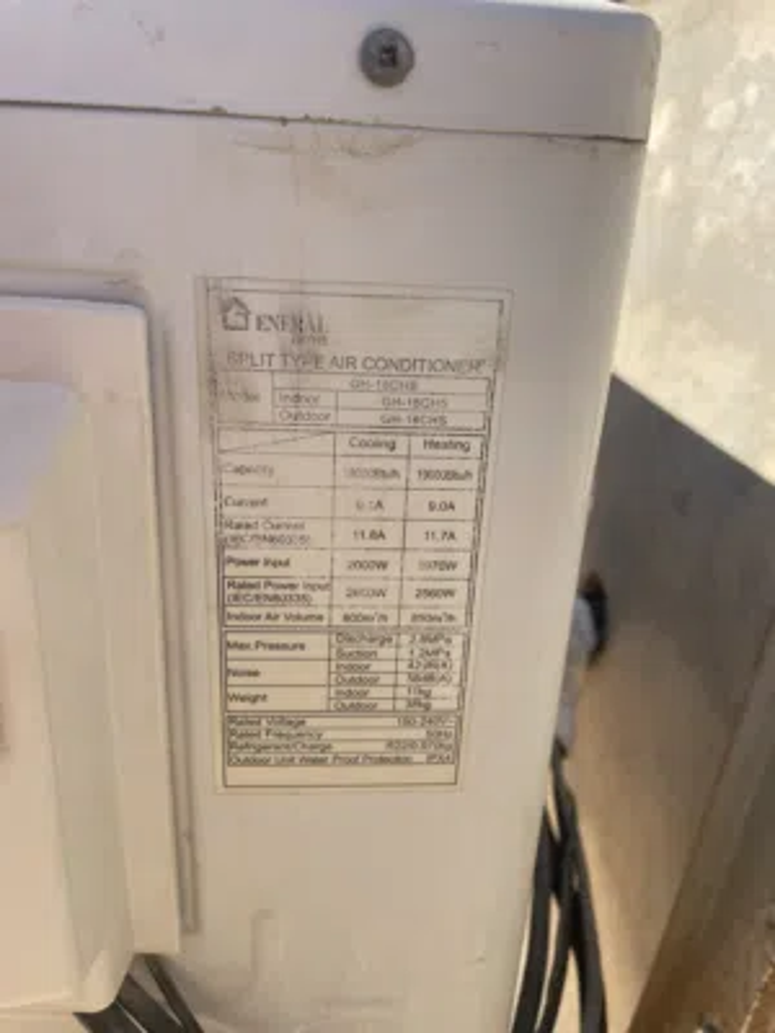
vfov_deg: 67.3
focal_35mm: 26
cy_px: 516
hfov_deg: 53.1
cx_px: 388
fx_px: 776
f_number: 1.6
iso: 32
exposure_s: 1/1511
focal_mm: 4.2
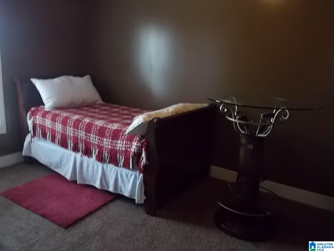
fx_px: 289
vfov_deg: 46.8
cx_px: 167
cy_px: 126
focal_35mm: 30
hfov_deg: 60.0
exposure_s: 1/13
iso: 400
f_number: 3.4
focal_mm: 5.3
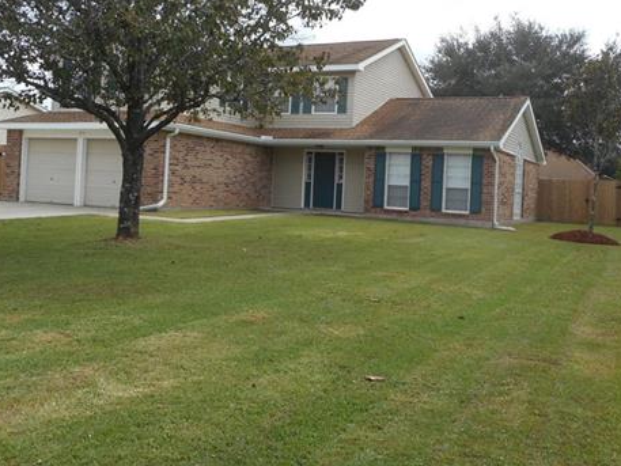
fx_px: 628
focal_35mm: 35
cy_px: 163
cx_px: 333
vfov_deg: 40.3
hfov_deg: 52.6
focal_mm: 4.5
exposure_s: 1/500
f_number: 3.7
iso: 80
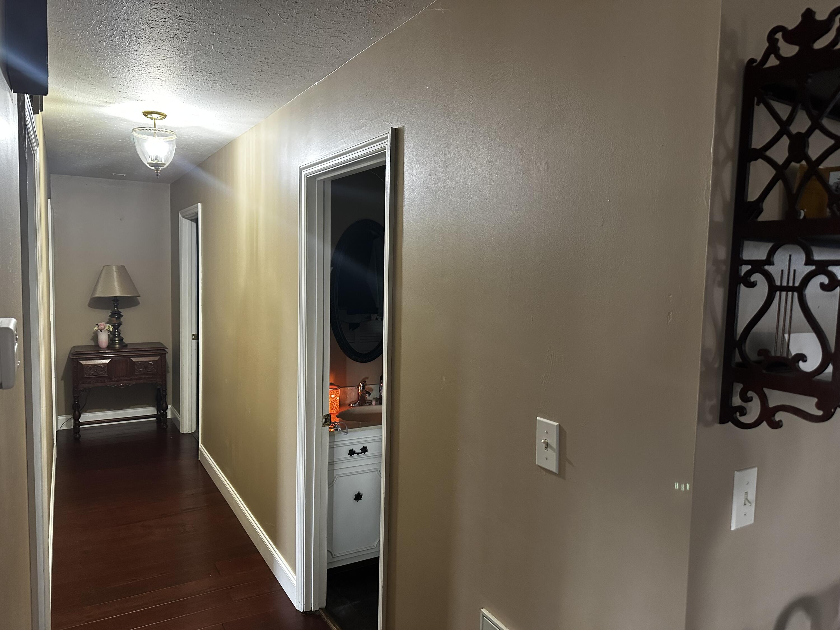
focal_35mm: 24
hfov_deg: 71.6
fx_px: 582
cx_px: 420
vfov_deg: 56.8
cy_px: 315
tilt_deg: -3.3
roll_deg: -1.0
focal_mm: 6.86
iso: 500
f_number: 1.78
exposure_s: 1/60
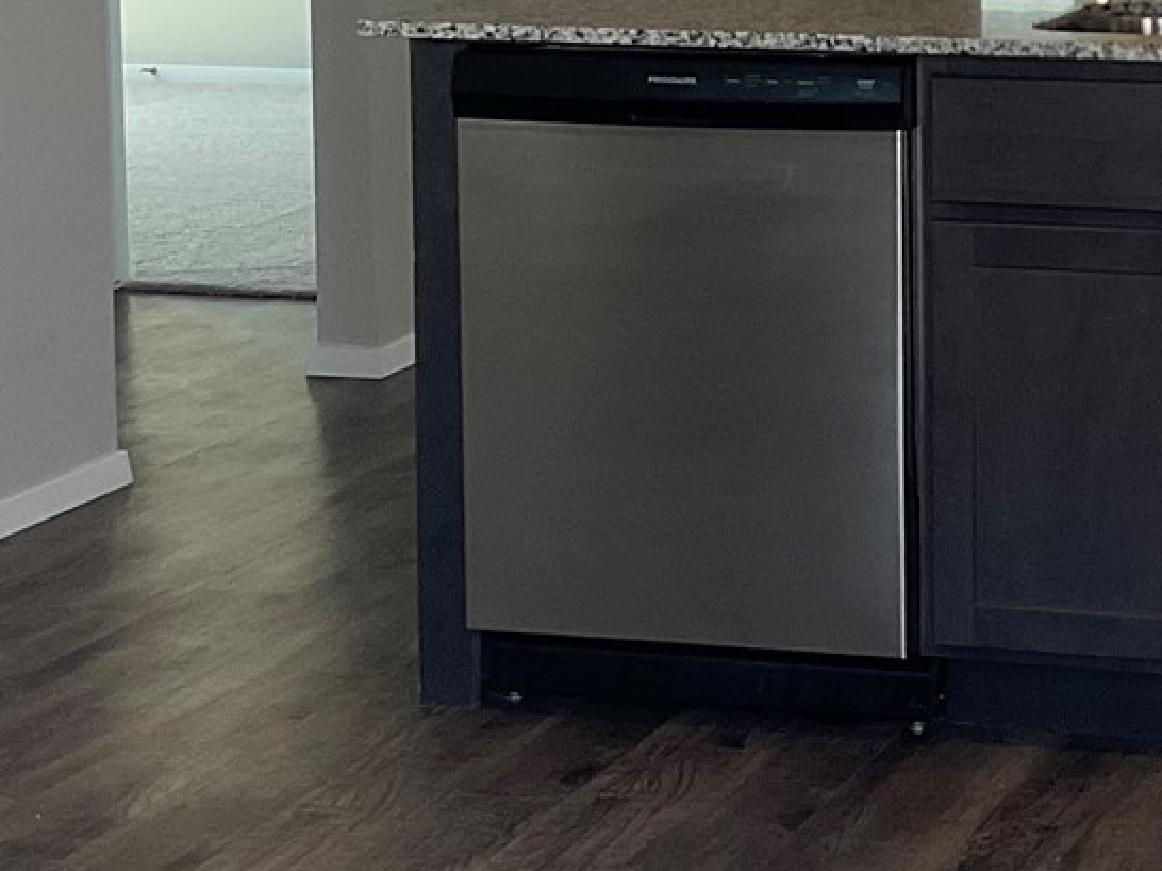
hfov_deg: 18.7
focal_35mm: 102
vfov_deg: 14.2
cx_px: 1194
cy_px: -45
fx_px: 3422
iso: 25
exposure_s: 1/120
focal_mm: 3
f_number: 1.8
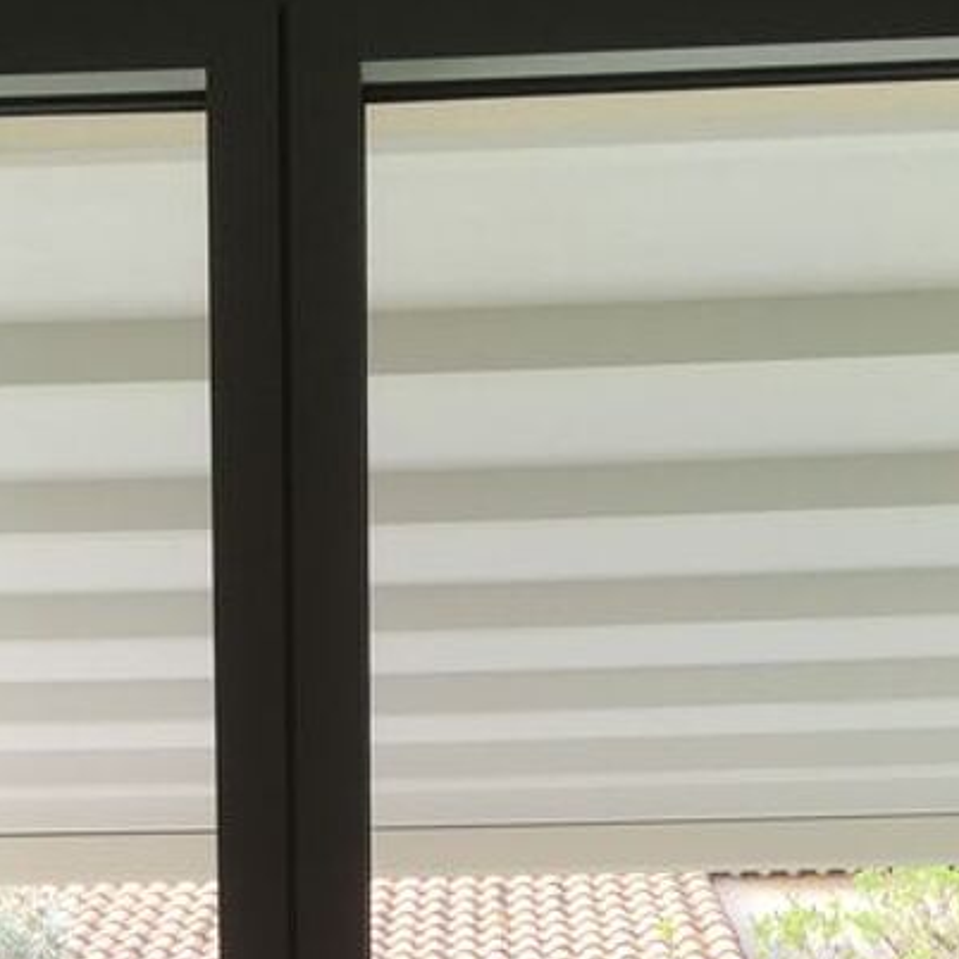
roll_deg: +0.4
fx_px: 2664
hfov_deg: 20.3
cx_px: 253
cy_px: 1433
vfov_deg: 18.2
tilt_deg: -7.8
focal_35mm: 85
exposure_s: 1/100
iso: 25
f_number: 2.2
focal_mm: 4.15
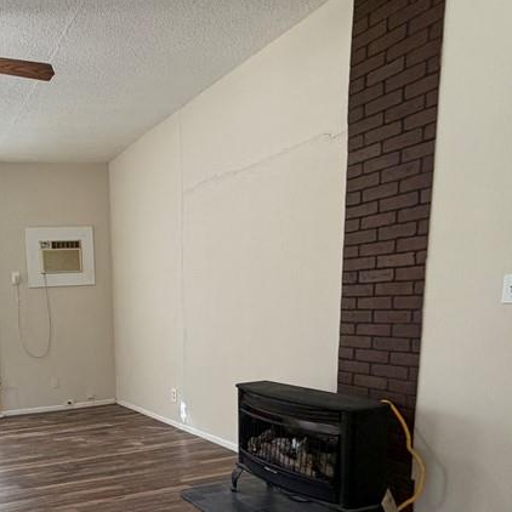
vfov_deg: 51.7
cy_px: 386
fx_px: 502
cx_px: 38
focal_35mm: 30
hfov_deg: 47.7
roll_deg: +2.3
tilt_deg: -8.7
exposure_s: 1/121
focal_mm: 2.22
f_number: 2.2
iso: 200
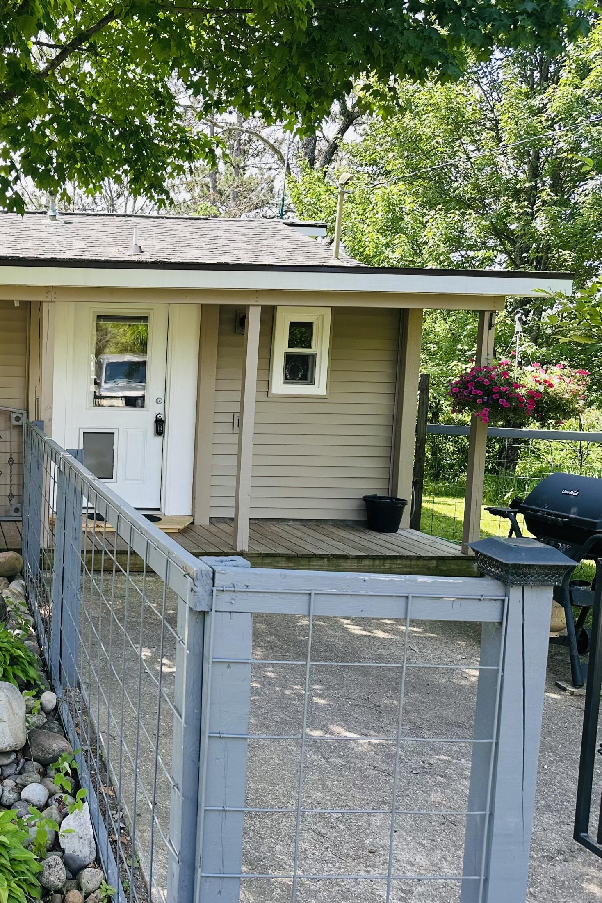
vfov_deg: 55.8
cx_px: 20
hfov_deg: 35.7
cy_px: 456
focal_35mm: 34
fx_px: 853
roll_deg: -1.1
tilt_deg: -3.6
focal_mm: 6.86
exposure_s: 1/508
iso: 80
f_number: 1.78
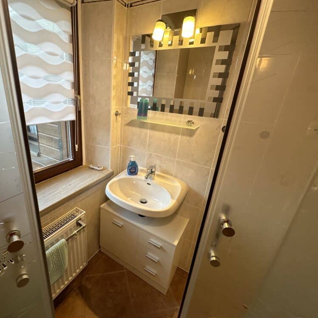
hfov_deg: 83.0
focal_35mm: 17
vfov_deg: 84.0
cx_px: 128
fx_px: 177
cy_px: 158
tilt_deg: -20.7
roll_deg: -3.8
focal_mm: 2.22
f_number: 2.2
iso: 160
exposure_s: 1/100
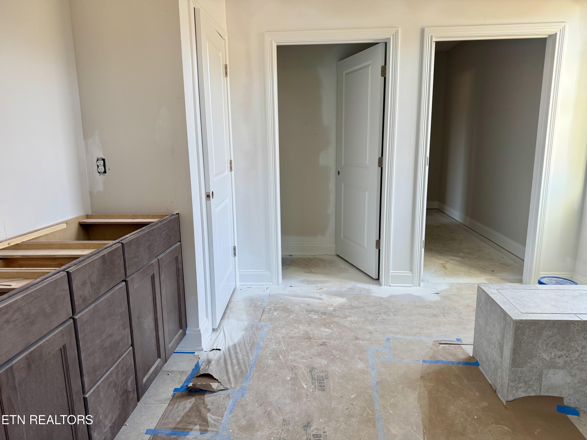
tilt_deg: -10.3
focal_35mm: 24
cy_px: 220
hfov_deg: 71.6
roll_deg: +1.2
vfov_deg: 56.8
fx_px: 407
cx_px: 294
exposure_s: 1/121
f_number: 1.78
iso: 160
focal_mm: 6.76
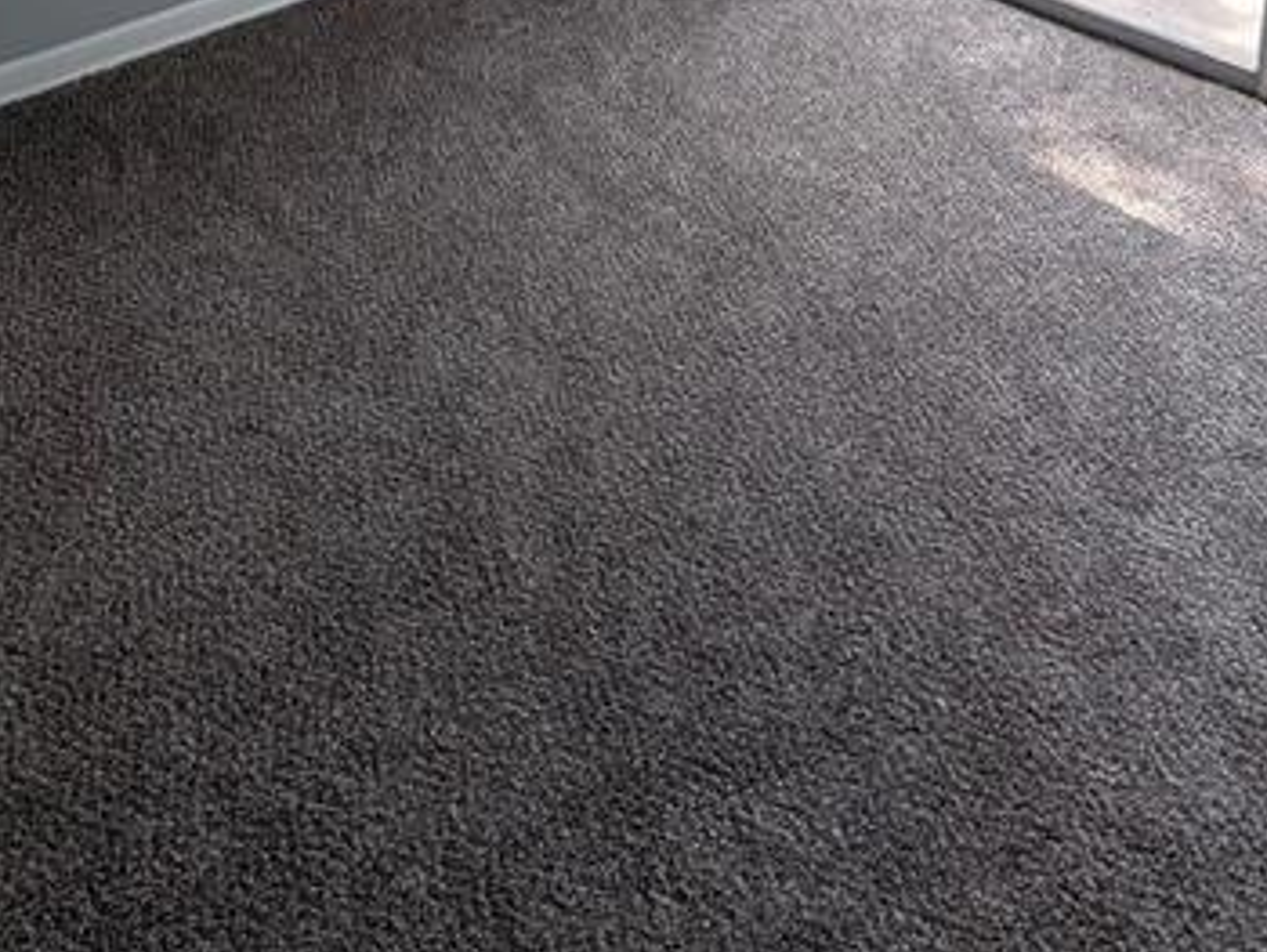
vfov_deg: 29.8
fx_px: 1282
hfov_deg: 51.0
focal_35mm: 35
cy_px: -369
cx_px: 362
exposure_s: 1/332
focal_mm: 2.02
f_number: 1.7
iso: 54
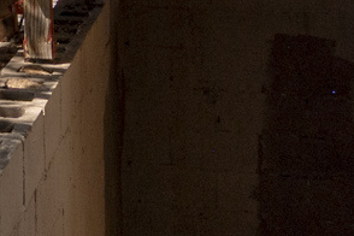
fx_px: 1337
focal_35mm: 136
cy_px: -229
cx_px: -466
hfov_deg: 12.3
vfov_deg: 9.5
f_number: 13
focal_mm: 20
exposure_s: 1/200
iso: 250
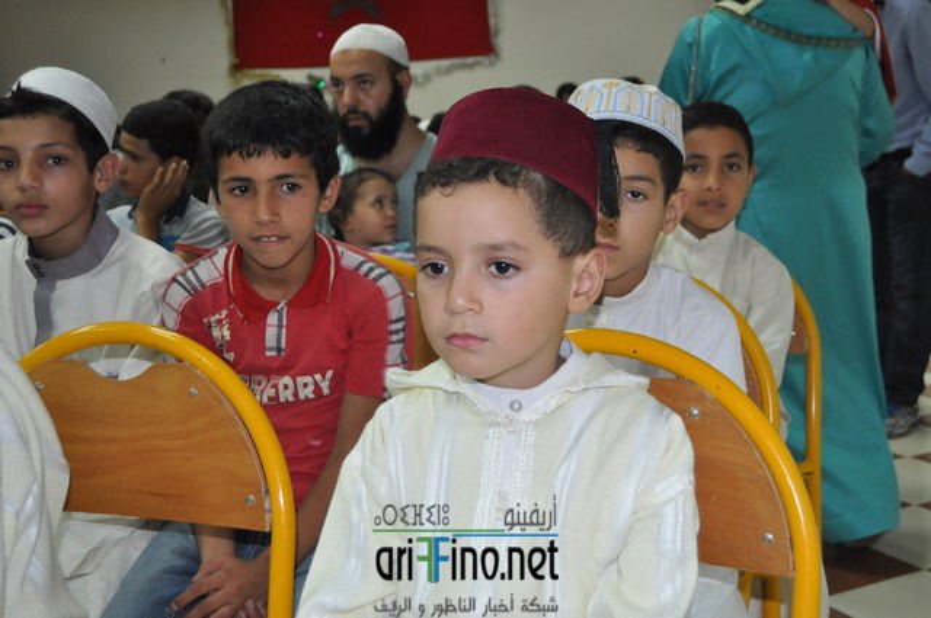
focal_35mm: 45
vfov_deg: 29.8
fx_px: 1162
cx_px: 466
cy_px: 309
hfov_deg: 43.7
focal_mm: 30
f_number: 4.2
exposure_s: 1/60
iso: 800
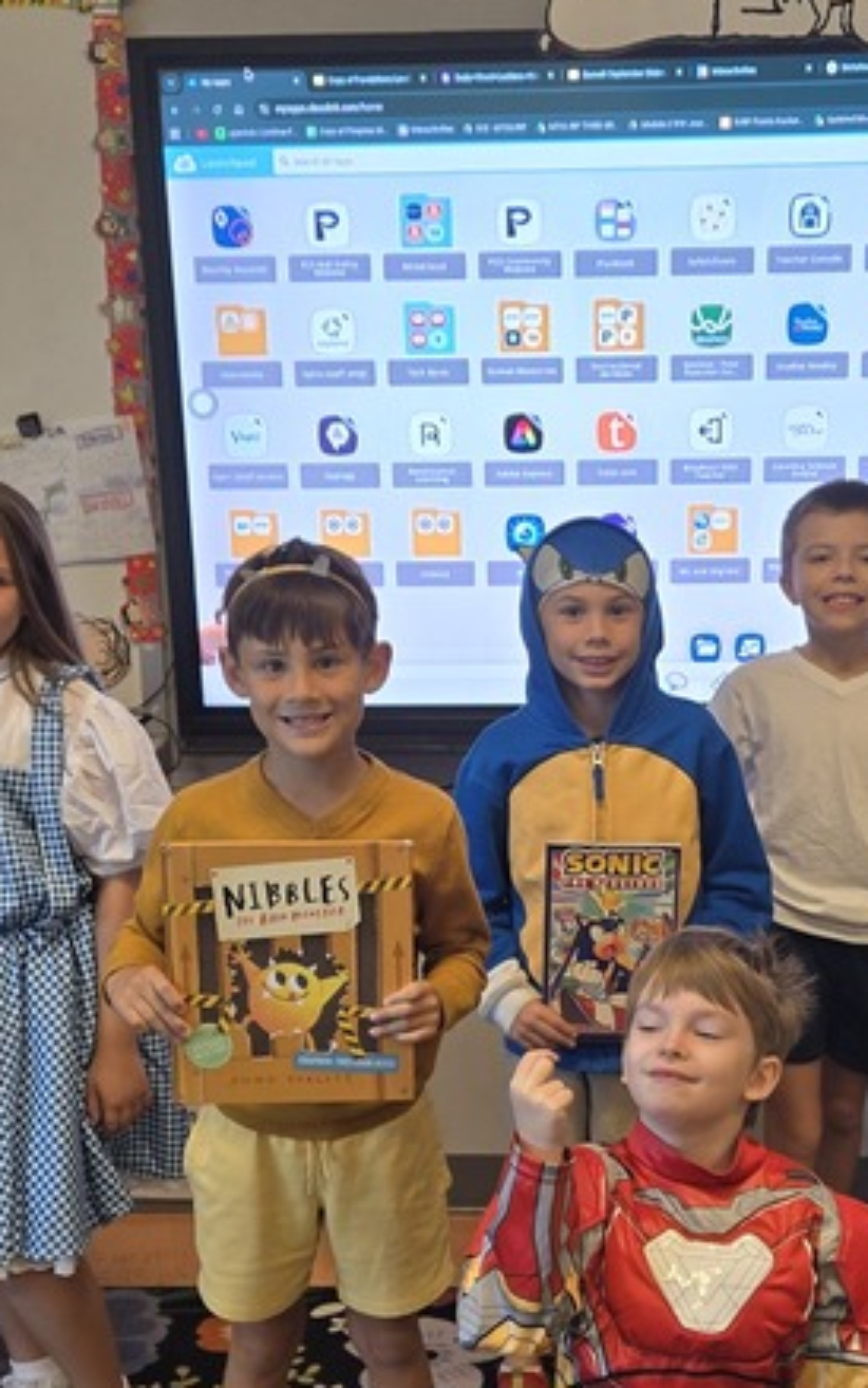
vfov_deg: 35.4
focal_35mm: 57
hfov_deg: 22.7
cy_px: 890
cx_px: 561
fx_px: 2156
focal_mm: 5.4
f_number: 1.8
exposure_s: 1/60
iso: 80
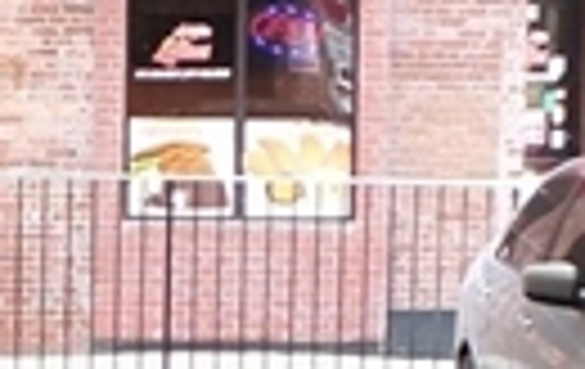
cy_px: 342
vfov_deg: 6.3
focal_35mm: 208
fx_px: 3325
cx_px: 54
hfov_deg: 10.0
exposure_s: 1/90
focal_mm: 4.5
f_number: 2.5
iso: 80
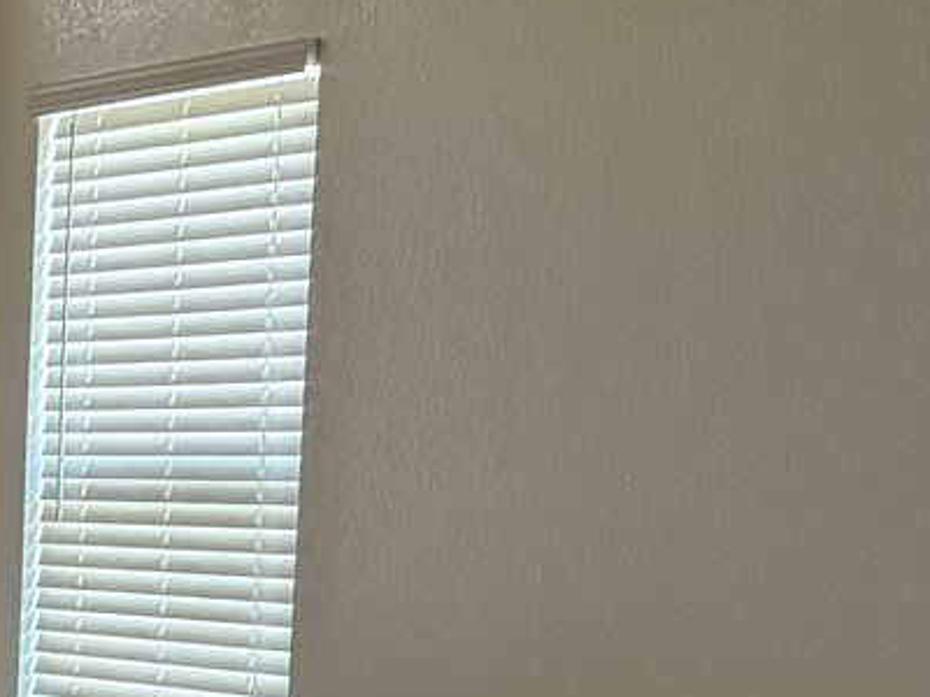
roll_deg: +0.2
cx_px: -832
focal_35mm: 123
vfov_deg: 11.6
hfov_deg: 13.9
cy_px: 973
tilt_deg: -10.5
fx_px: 3305
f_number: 1.78
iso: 200
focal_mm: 6.76
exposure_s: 1/60
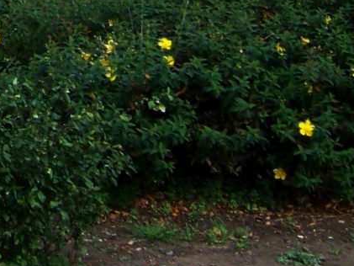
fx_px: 1790
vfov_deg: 8.0
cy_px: -304
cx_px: -245
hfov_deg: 10.7
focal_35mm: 175
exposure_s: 1/400
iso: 64
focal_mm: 5.85
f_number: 2.8
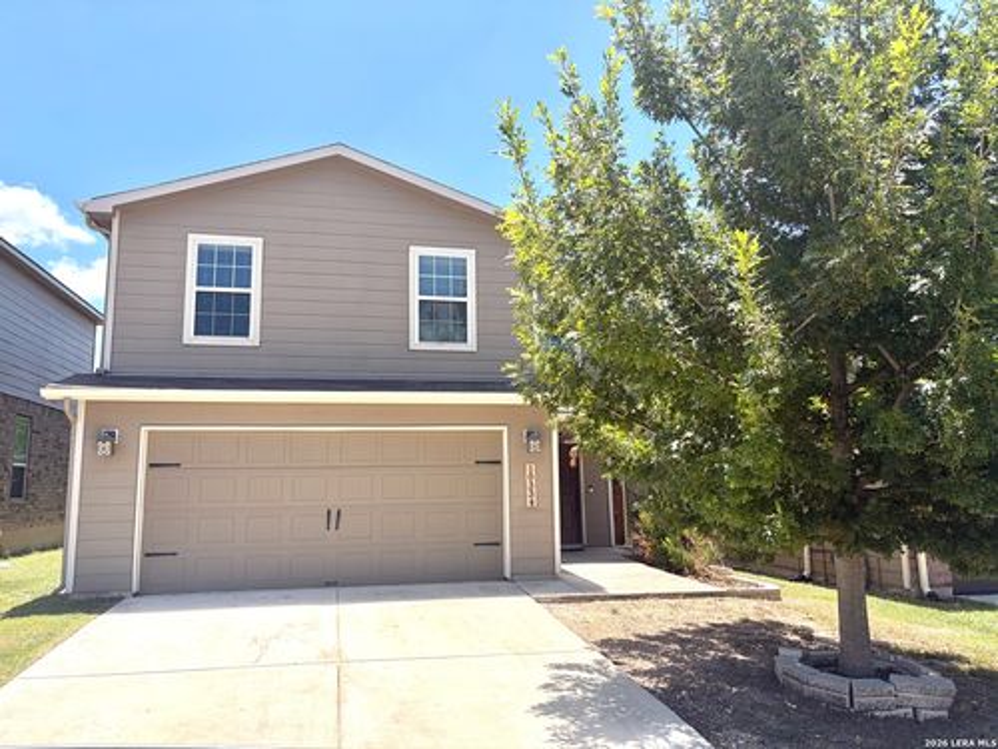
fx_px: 750
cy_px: 374
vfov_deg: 53.1
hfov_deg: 67.3
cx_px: 499
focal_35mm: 26
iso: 50
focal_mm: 5.96
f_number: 1.6
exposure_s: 1/2451
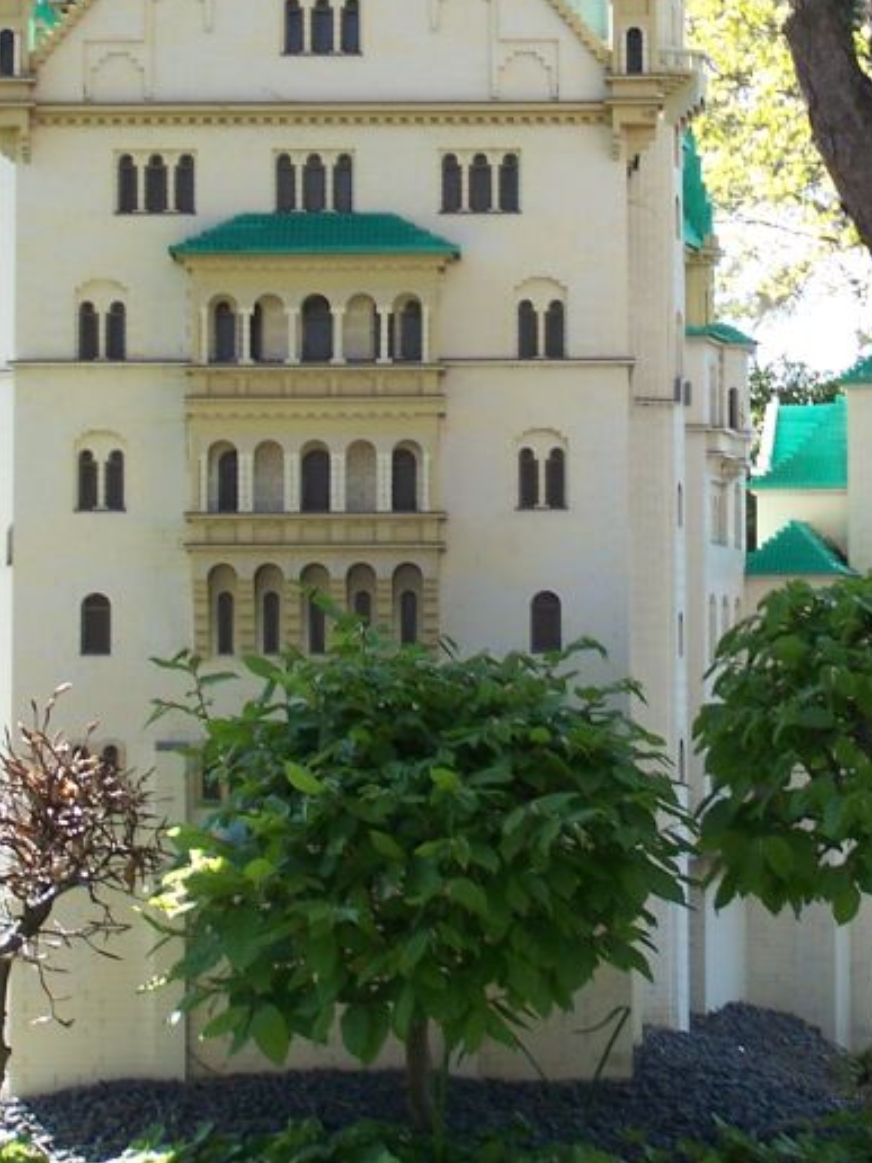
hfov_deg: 10.8
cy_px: 189
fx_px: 4601
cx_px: 631
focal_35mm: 137
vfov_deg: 14.3
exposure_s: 1/250
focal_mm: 11.5
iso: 80
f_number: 3.2
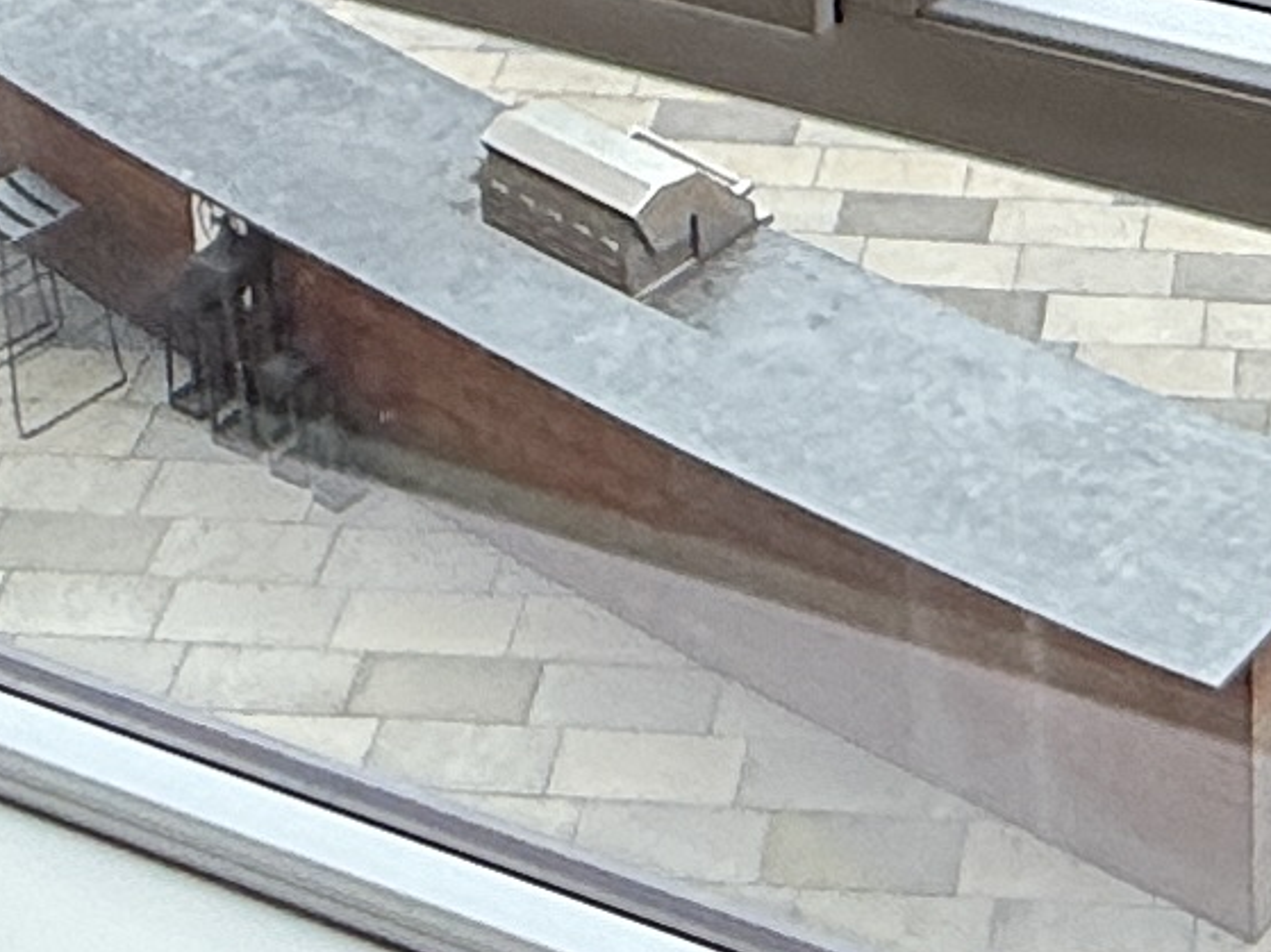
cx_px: 1075
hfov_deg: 19.2
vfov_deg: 12.7
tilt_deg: -14.0
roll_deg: -0.5
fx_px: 3708
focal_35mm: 101
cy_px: -970
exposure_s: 1/120
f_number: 2.2
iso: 80
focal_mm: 2.22
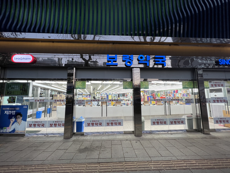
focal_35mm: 13
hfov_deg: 106.2
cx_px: 115
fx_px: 86
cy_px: 86
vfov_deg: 89.9
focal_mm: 1.57
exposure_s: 1/122
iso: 40
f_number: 1.8
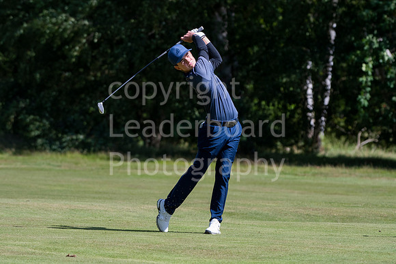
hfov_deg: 5.5
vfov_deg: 3.7
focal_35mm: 375
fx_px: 4126
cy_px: 132
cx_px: 198
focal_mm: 250
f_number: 5.6
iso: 800
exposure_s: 1/2000
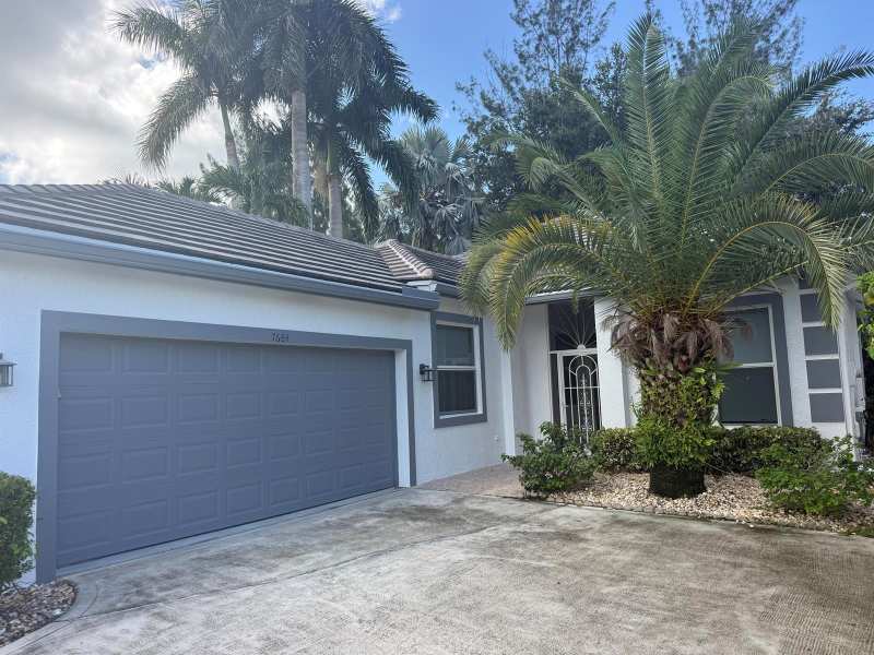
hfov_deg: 71.6
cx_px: 437
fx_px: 606
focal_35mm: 24
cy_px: 328
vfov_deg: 56.8
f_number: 1.78
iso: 100
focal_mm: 6.76
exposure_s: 1/1250
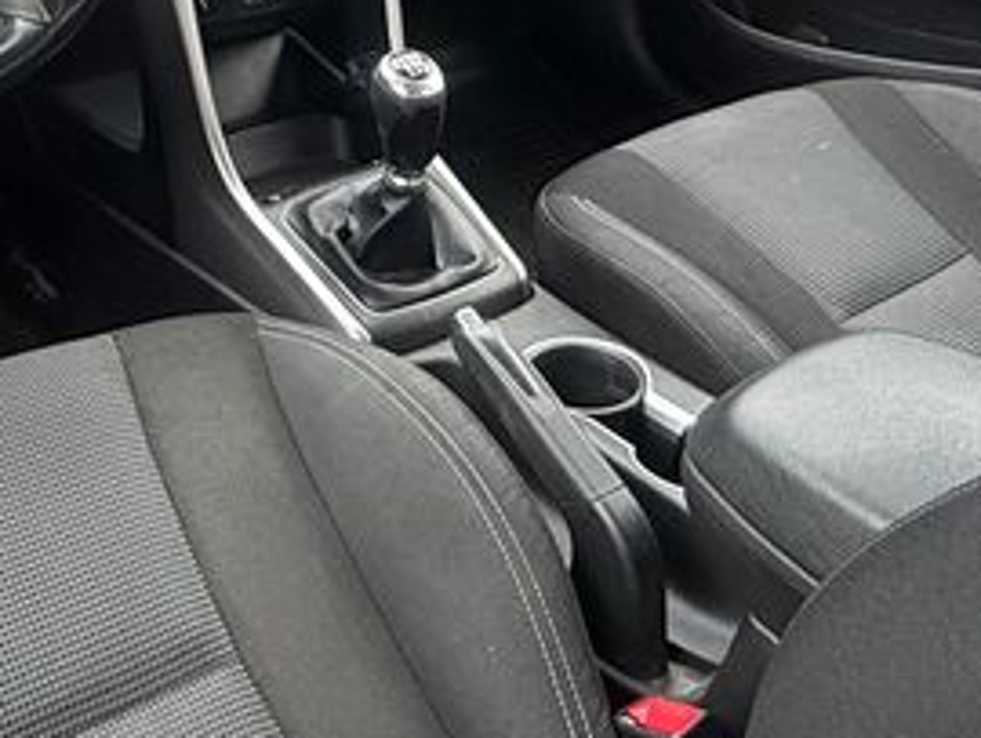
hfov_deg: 36.0
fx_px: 1503
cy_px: -80
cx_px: 396
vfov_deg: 25.5
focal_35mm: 53
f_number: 2.2
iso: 80
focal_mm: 2.22
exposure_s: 1/99
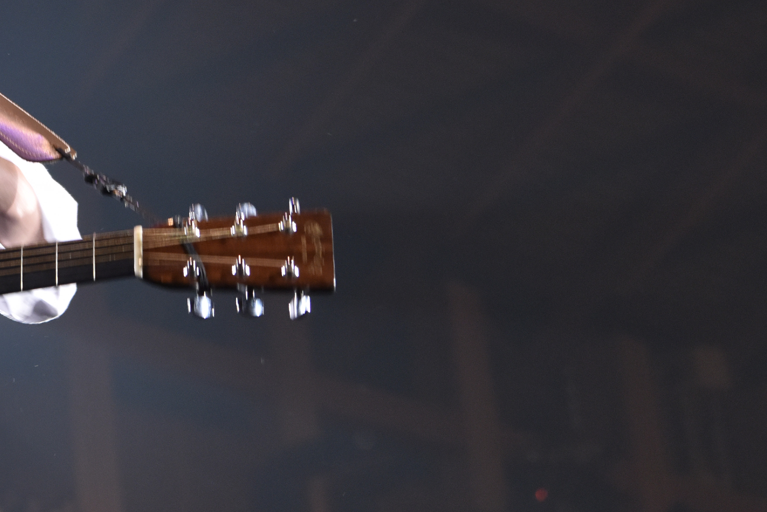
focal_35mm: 146
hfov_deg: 13.6
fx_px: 3111
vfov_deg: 9.4
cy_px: 76
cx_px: -178
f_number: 5
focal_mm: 52
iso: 1600
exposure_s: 1/125
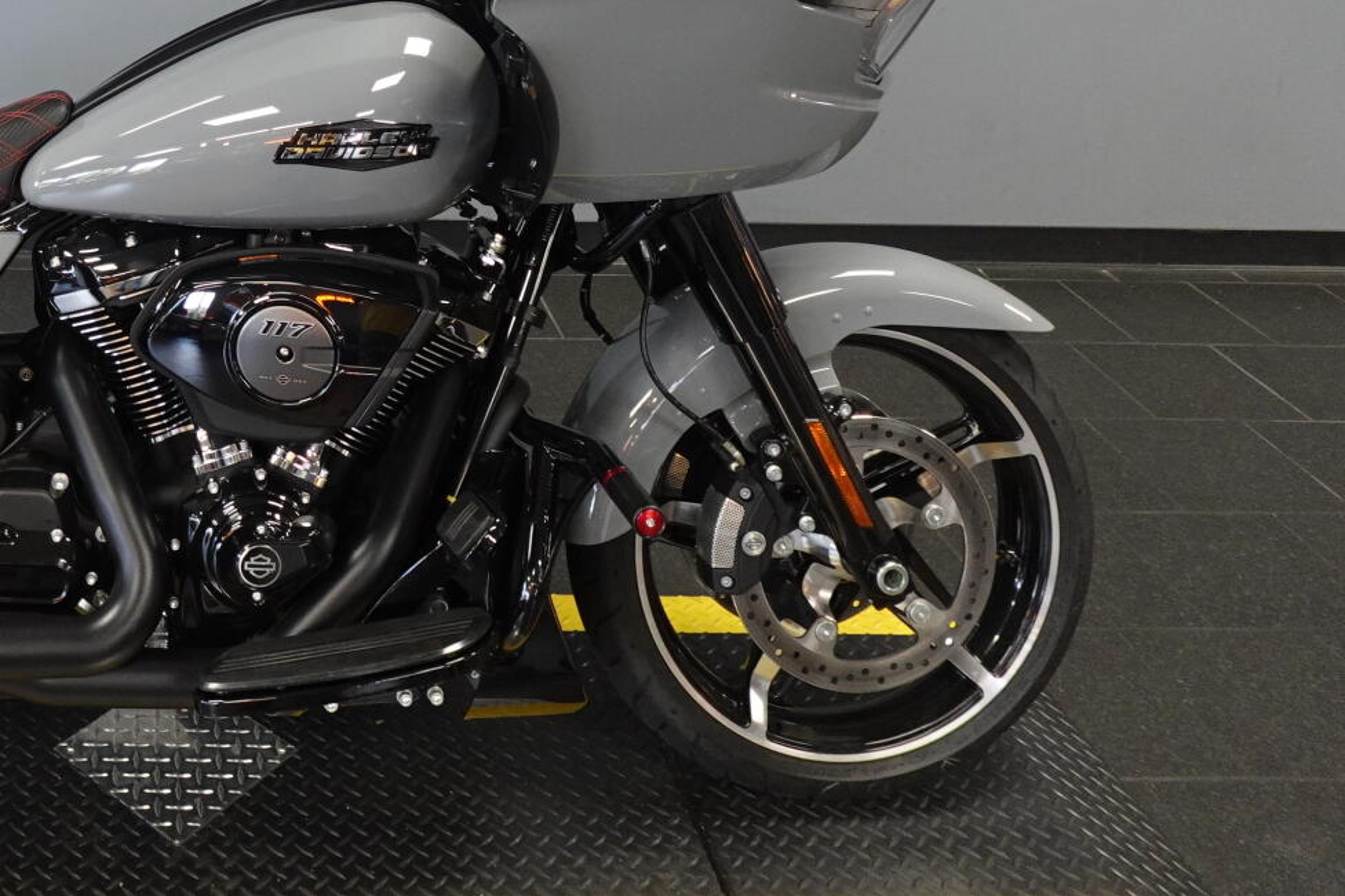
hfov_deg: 44.2
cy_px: -21
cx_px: 198
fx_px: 1531
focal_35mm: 41
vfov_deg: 30.1
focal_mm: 7.6
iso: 800
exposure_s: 1/100
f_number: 2
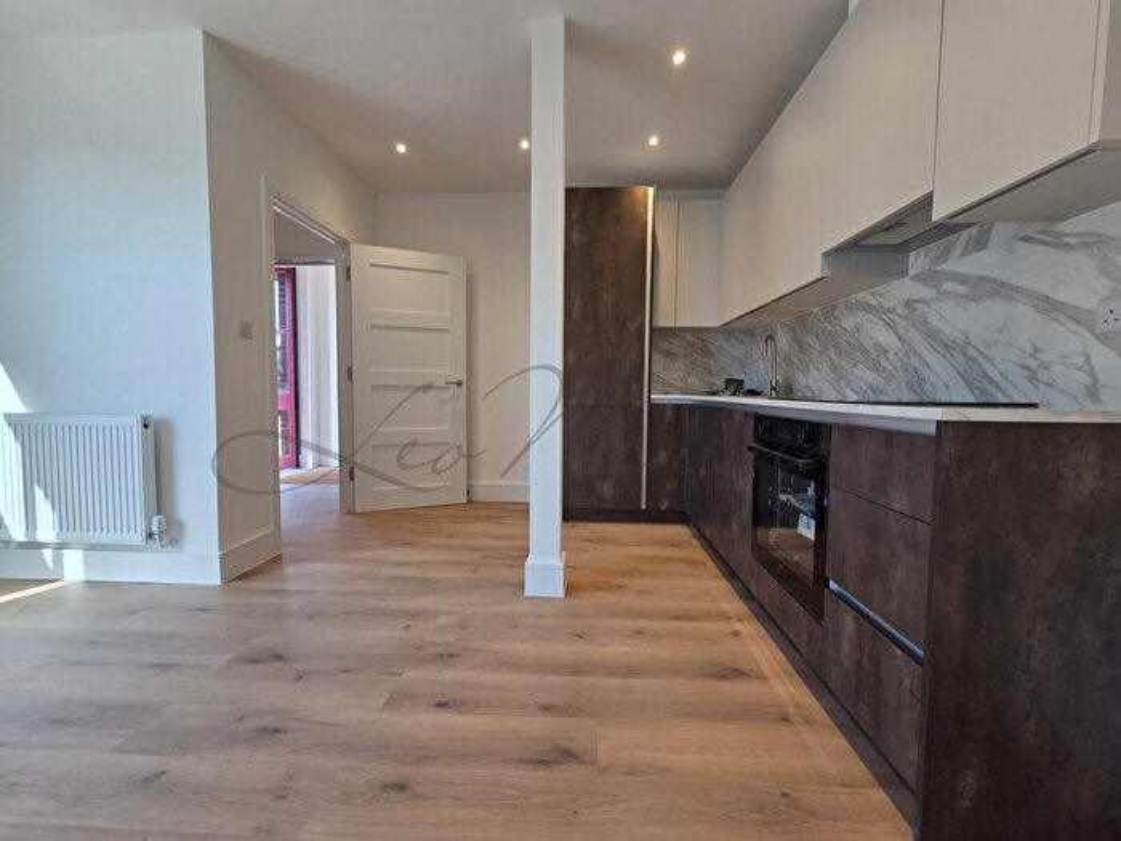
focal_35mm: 13
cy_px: 420
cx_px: 560
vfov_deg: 89.9
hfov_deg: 106.2
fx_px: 421
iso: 80
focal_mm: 2.2
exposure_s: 1/100
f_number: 2.2
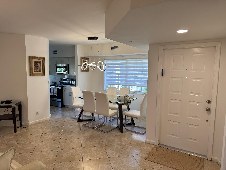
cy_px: 85
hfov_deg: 71.6
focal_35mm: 24
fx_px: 157
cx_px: 113
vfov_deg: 56.8
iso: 80
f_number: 1.78
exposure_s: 1/126
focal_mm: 6.76
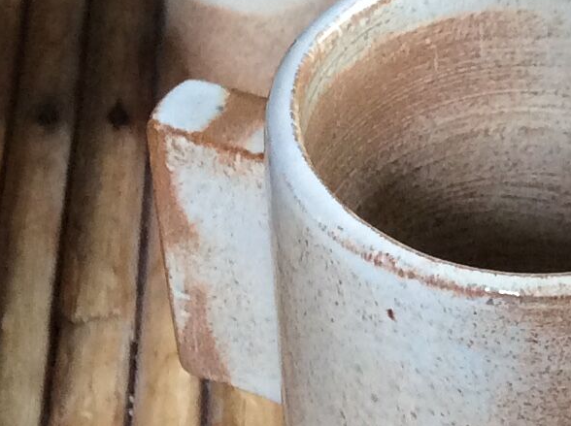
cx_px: 449
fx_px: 2322
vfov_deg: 10.5
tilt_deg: -46.9
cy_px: 267
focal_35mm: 141
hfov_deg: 14.0
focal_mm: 3.3
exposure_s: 1/25
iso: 125
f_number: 2.4
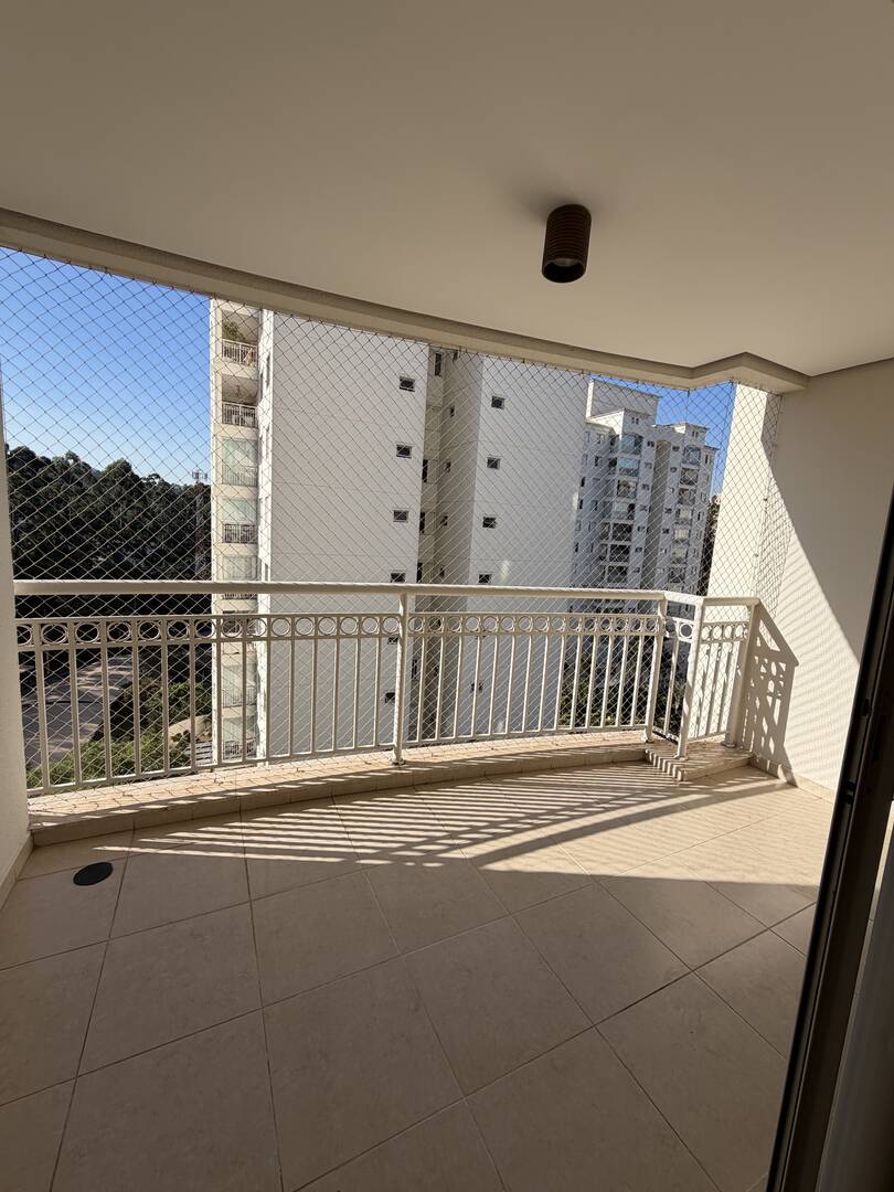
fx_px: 482
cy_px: 596
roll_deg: -3.3
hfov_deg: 85.7
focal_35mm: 14
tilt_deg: -7.0
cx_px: 447
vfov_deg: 102.1
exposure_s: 1/770
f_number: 2.2
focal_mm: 2.22
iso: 25
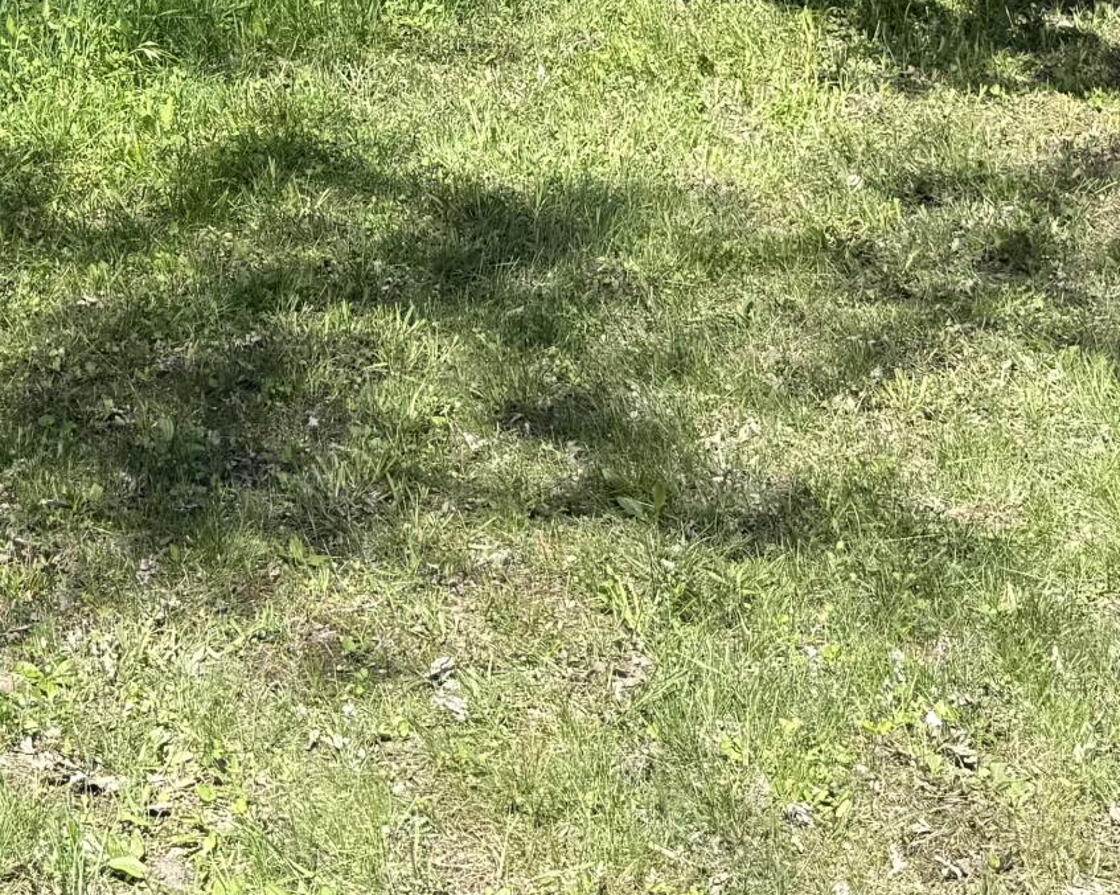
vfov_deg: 16.5
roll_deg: -0.2
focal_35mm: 83
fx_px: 2750
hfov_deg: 22.6
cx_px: 184
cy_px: -527
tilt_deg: -1.8
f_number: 1.78
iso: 80
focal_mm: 6.76
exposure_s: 1/1271
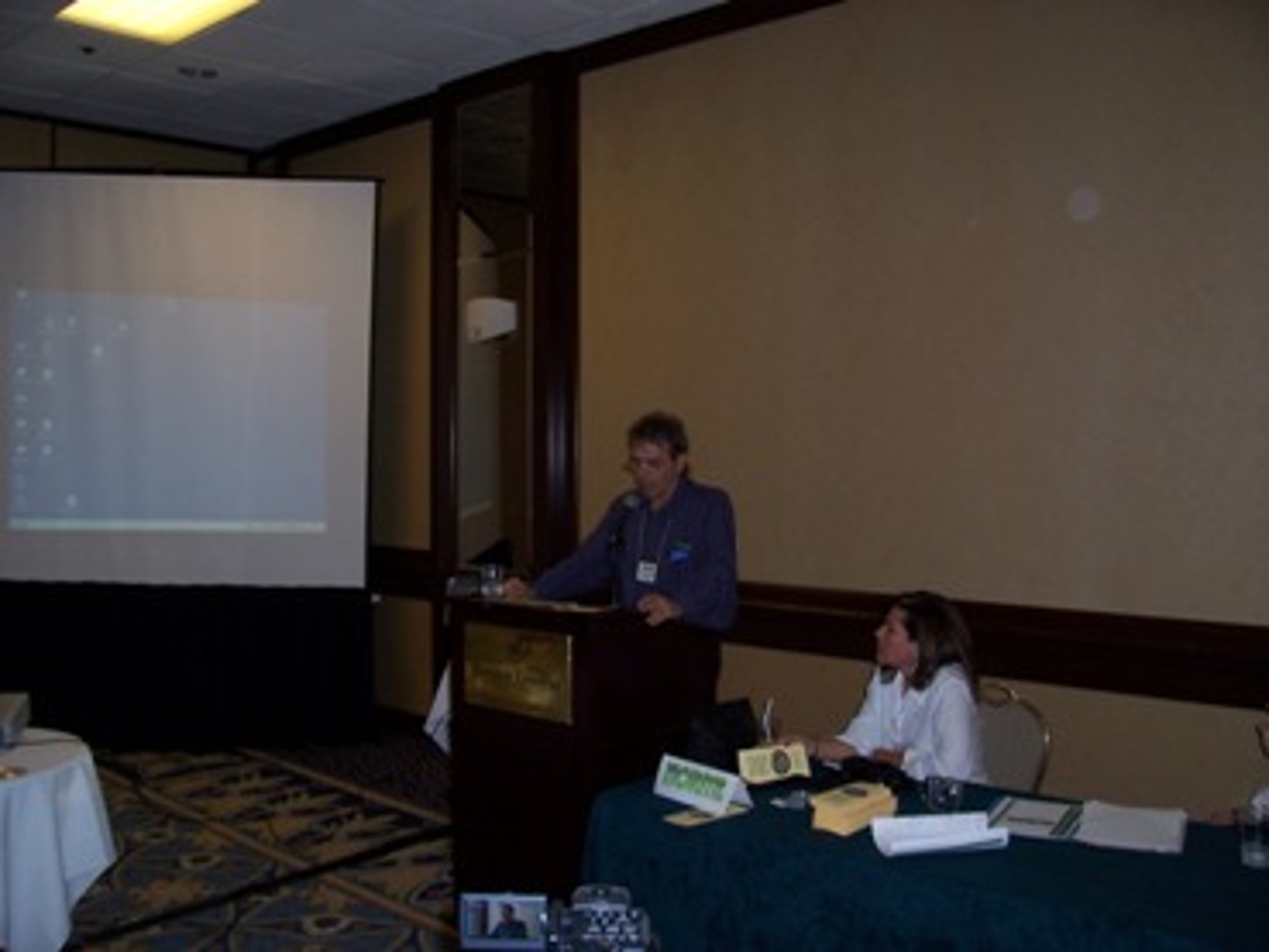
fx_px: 1247
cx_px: 634
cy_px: 476
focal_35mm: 34
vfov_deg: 41.8
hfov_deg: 53.9
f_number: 2.7
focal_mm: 5.6
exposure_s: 1/60
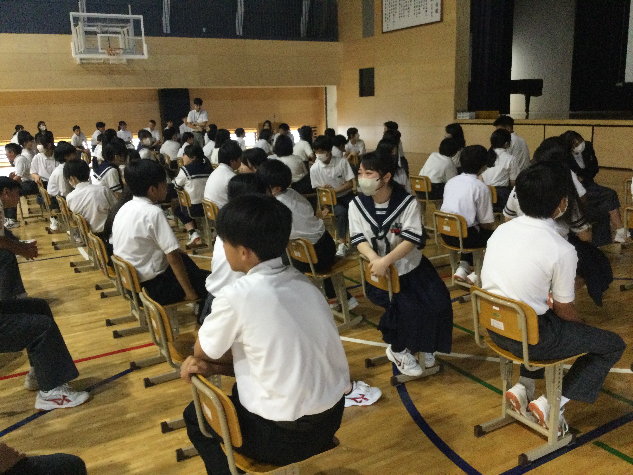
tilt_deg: -14.9
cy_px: 238
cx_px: 316
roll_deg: +0.3
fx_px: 567
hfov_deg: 58.4
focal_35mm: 31
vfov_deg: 45.4
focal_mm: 3.3
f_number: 2.4
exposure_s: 1/30
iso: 250
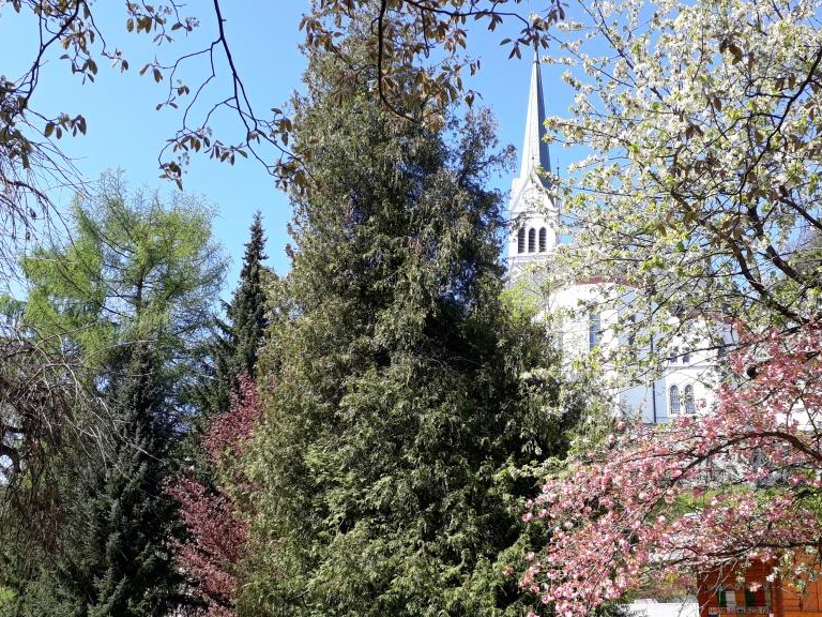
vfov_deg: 39.6
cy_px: 351
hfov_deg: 51.1
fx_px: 855
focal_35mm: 36
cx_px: 475
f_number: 1.9
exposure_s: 1/639
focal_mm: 3.6
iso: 40
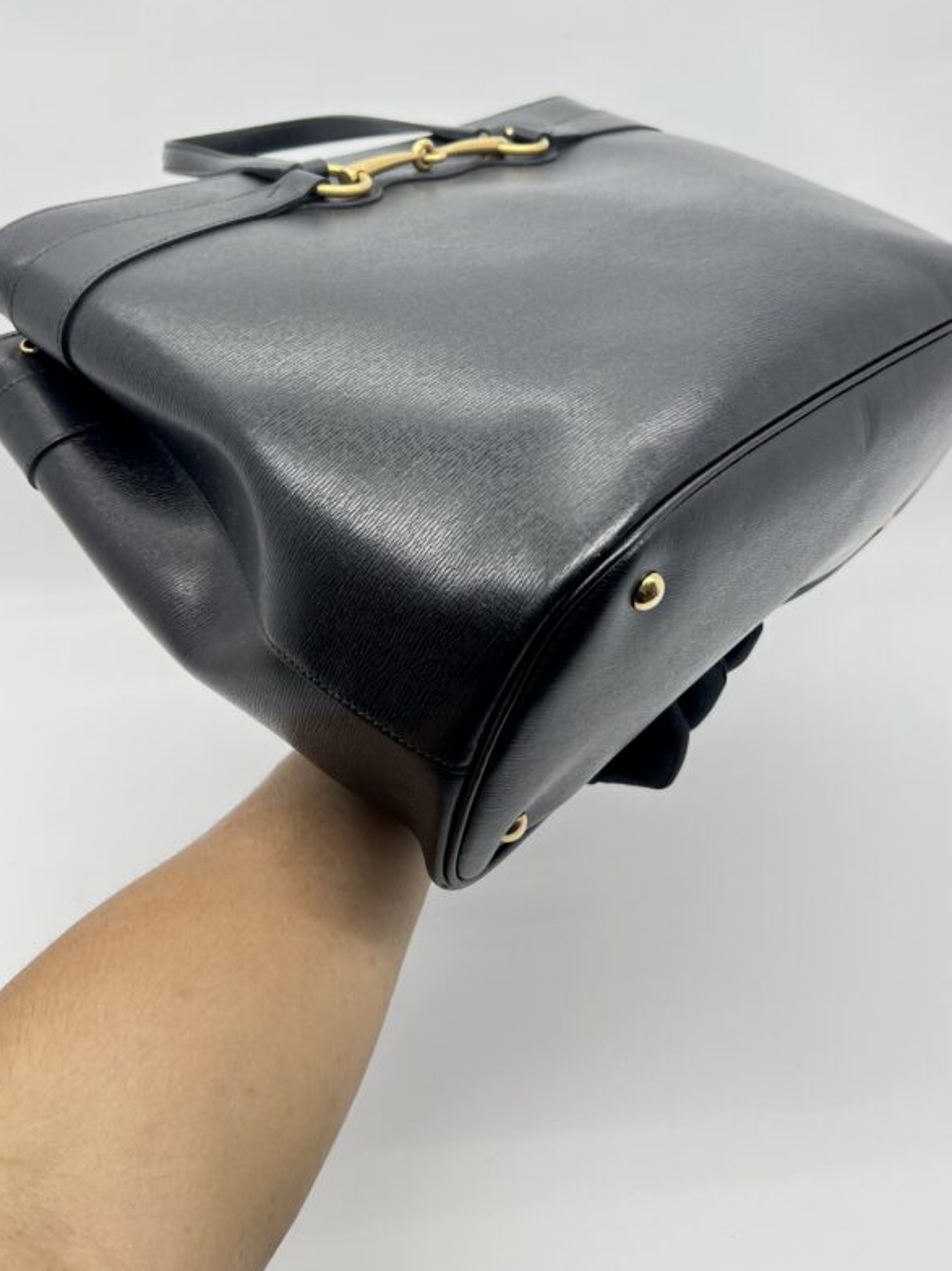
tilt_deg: -26.7
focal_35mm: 34
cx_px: 511
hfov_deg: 41.8
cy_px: 446
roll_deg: -0.3
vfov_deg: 53.1
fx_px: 1247
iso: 40
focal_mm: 5.7
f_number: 1.5
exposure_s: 1/100
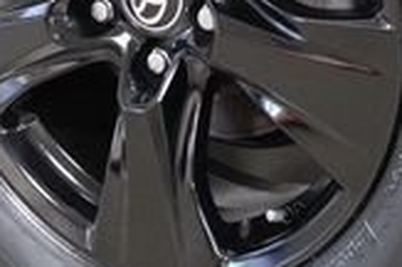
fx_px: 1315
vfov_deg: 11.4
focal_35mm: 118
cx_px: 72
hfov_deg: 17.2
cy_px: -42
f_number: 4
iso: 6400
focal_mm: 20
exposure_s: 1/40
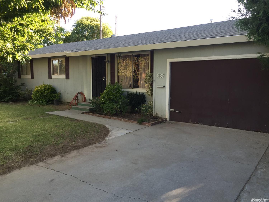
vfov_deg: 48.2
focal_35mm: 29
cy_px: 101
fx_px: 225
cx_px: 134
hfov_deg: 61.7
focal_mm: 4.15
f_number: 2.2
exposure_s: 1/120
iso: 32
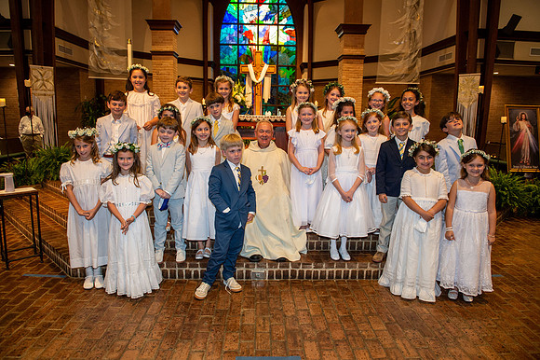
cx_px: 270
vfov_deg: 53.1
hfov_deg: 73.8
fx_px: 360
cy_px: 180
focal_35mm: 24
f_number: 5
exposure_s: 1/125
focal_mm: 24
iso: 1600
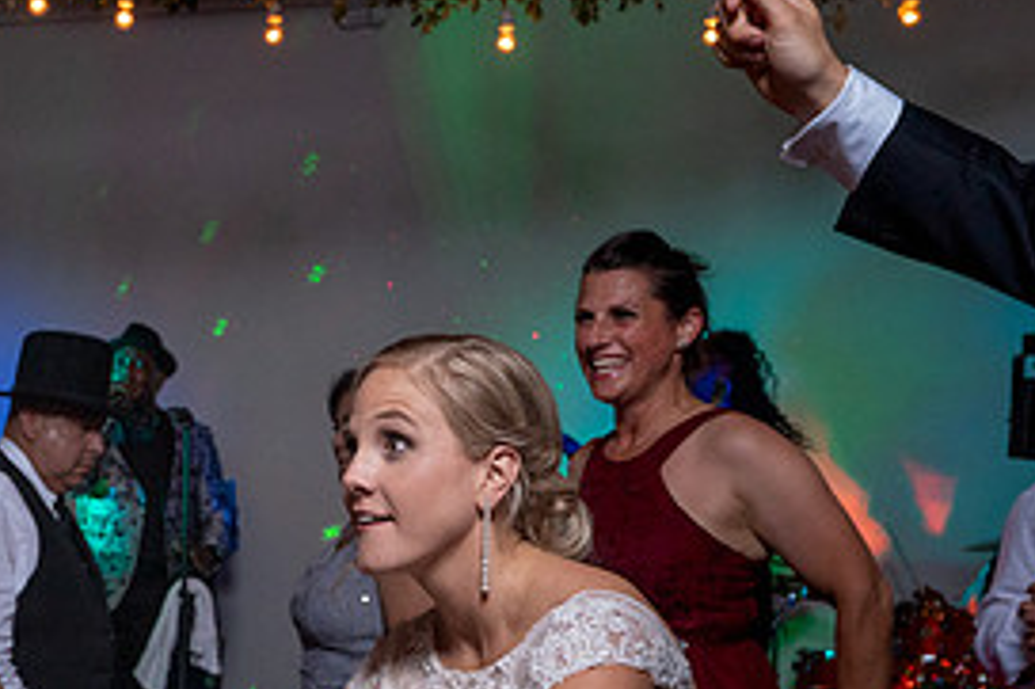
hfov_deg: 29.2
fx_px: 1925
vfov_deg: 19.7
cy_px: 696
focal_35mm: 67
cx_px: 154
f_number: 5.6
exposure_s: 1/200
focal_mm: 30
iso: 2000
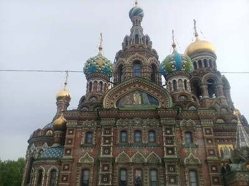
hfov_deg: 58.4
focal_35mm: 31
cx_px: 124
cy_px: 93
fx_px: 223
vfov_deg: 45.4
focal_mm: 3.3
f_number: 2.2
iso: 50
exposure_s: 1/265
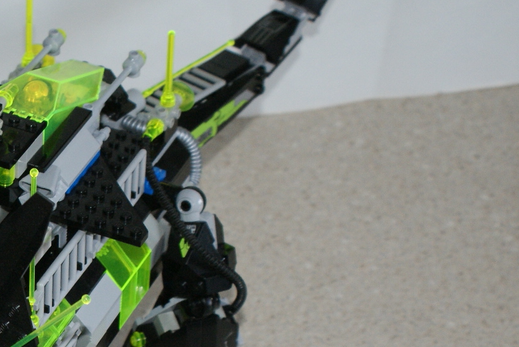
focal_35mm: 123
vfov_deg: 11.0
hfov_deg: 16.2
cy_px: 369
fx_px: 1776
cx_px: -37
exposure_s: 1/60
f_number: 5.6
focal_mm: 35
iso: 400
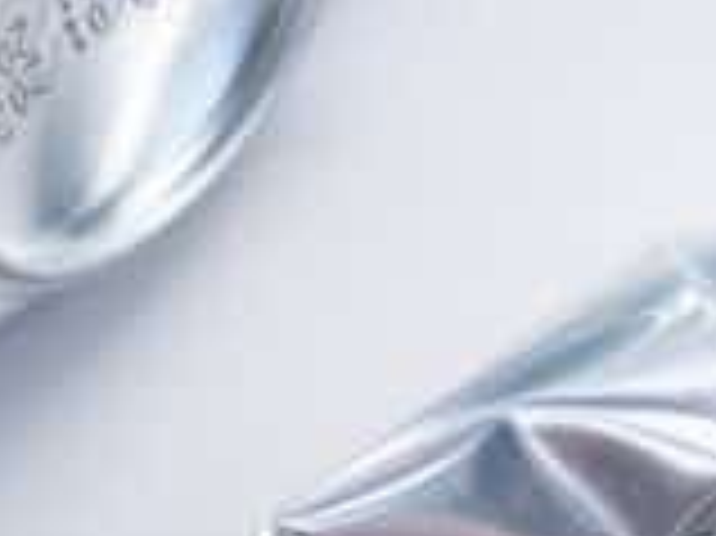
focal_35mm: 464
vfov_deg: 3.2
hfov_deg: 4.3
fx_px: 9590
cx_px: 387
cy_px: 232
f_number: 5.6
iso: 500
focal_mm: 50
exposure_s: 1/500
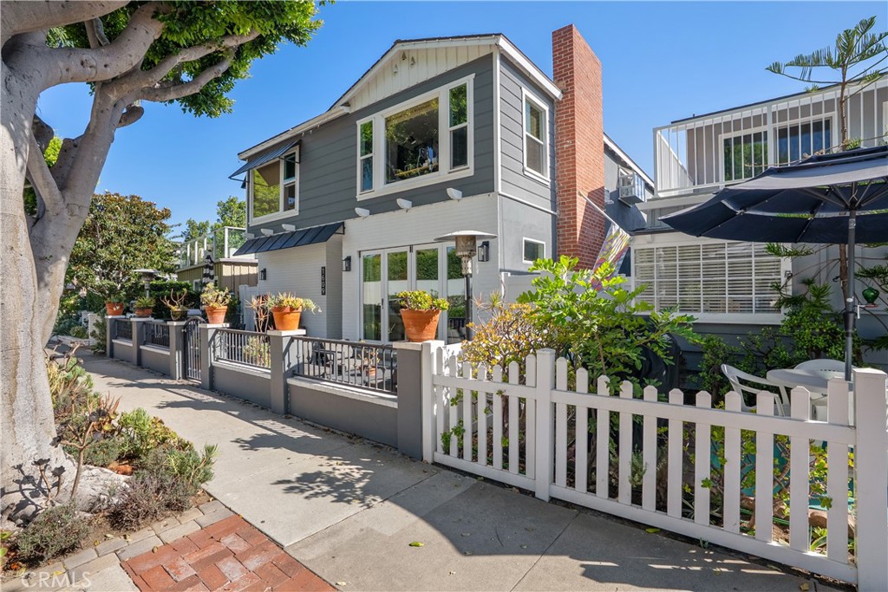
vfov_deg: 73.8
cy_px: 296
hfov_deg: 96.7
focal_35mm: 16
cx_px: 444
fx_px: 395
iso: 200
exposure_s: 1/50
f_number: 9
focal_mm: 16
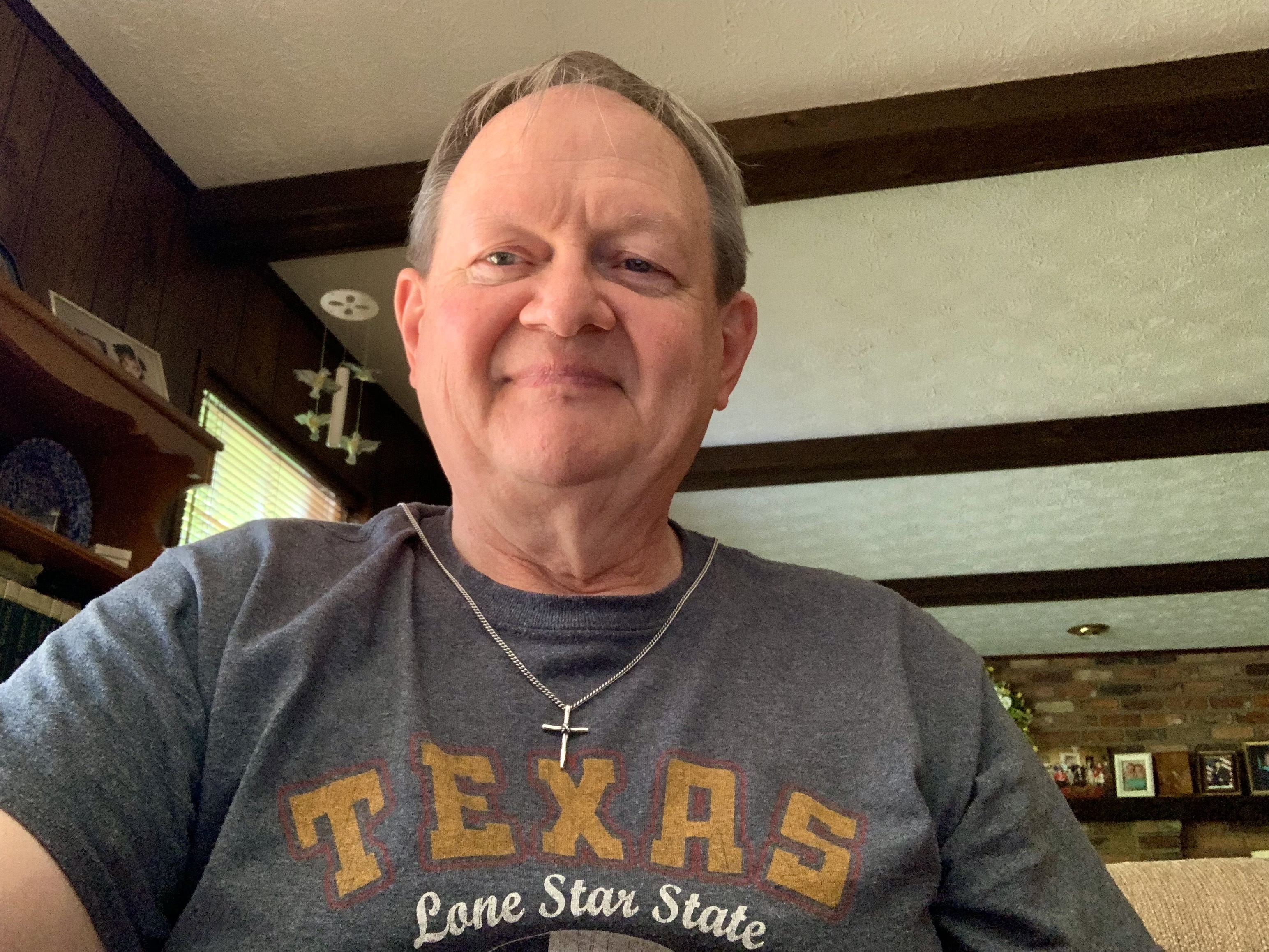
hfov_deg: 56.8
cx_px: 634
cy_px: 476
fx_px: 1173
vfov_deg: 44.2
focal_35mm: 32
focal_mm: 2.87
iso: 250
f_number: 2.2
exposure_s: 1/60
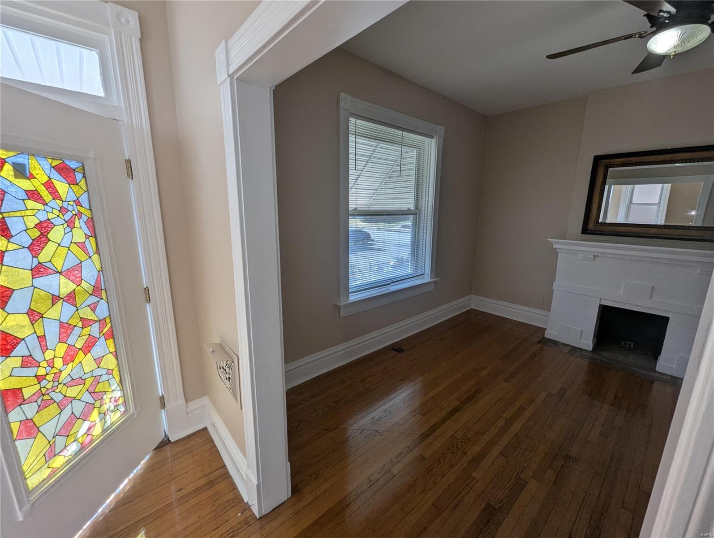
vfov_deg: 90.1
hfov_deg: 106.1
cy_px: 269
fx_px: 269
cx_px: 357
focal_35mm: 13
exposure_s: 1/112
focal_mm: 1.95
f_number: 2.2
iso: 48
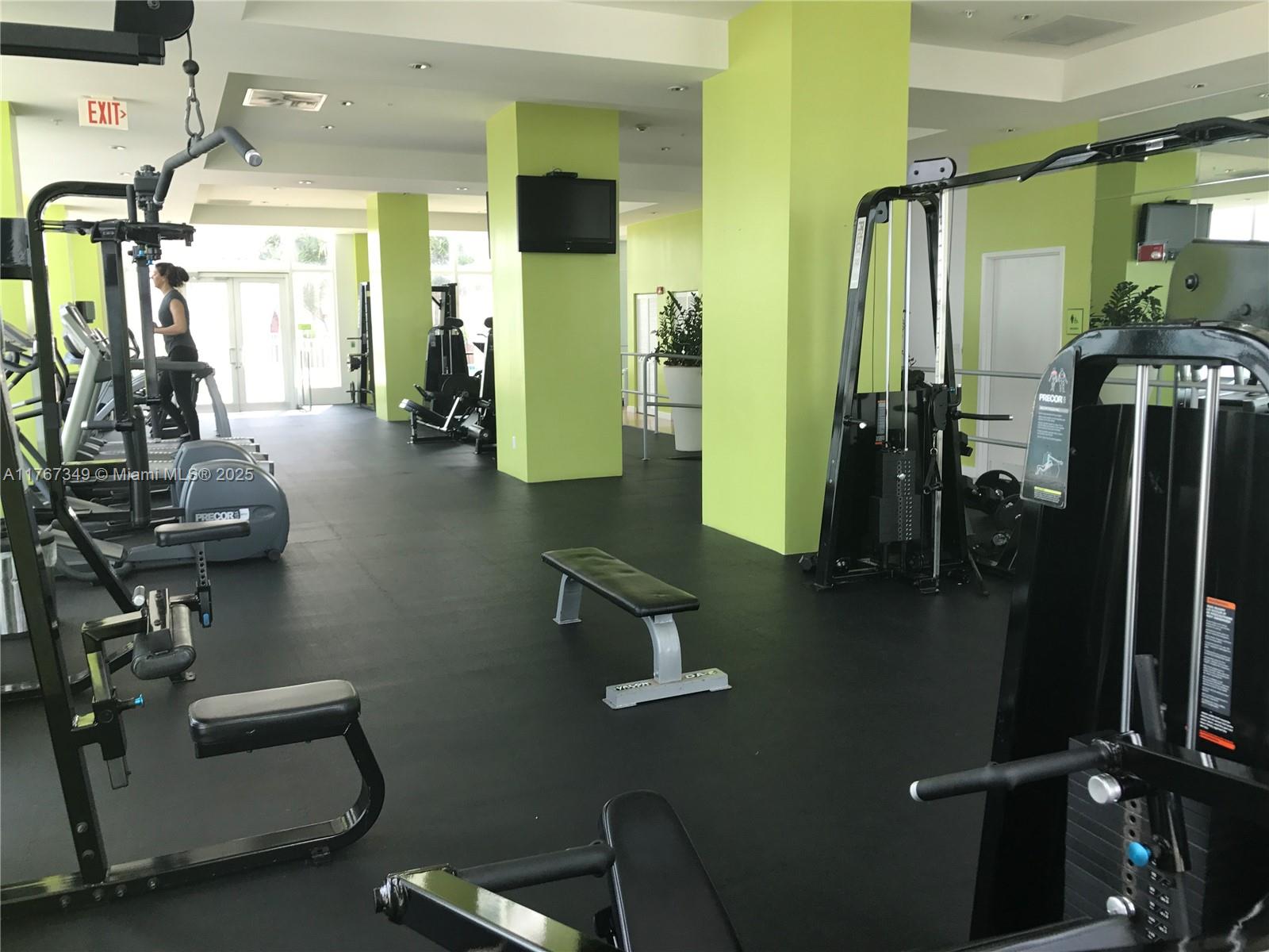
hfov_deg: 63.4
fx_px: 1026
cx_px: 634
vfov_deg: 49.7
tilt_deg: -8.0
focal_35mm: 28
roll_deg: +1.0
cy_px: 476
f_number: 1.8
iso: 20
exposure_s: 1/139
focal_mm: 3.99
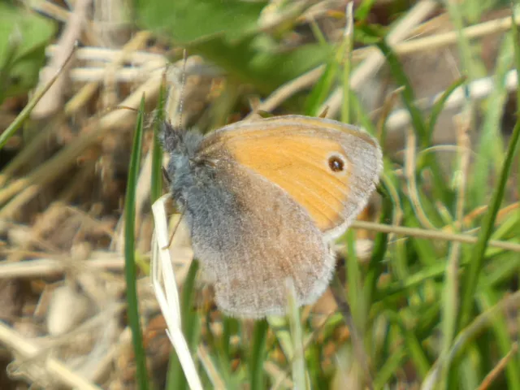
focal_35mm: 1182
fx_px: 17756
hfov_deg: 1.7
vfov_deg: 1.3
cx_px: 260
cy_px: 195
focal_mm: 211.8
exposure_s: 1/160
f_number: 5.8
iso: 80
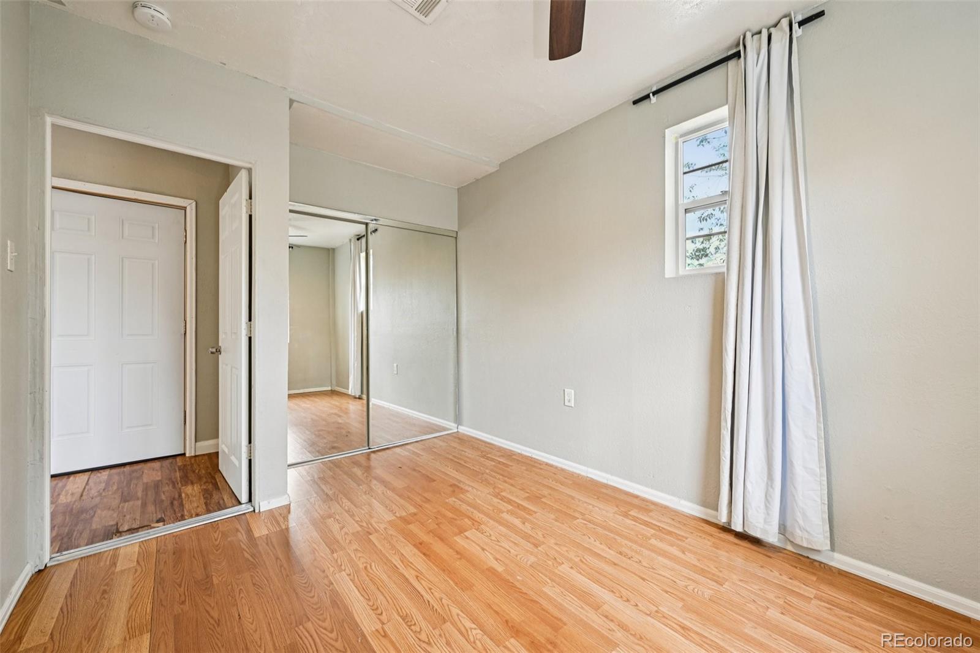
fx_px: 381
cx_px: 490
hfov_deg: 104.3
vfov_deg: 81.2
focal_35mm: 14
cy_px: 326
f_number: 11
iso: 400
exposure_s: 1/8
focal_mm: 14
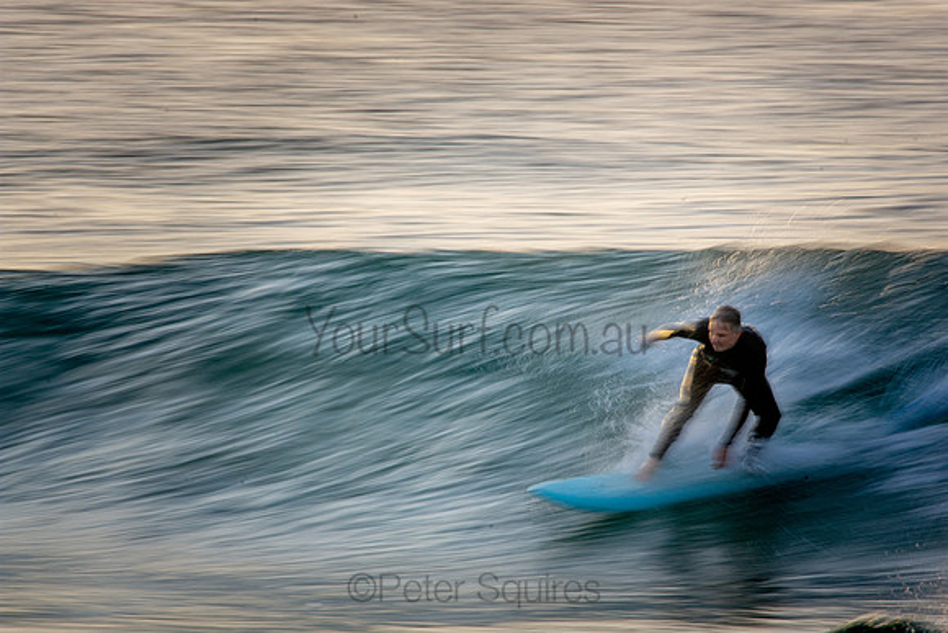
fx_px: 19754
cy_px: 316
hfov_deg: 2.7
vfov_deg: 1.8
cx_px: 474
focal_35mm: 750
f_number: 22
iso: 100
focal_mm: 500
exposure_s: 1/15
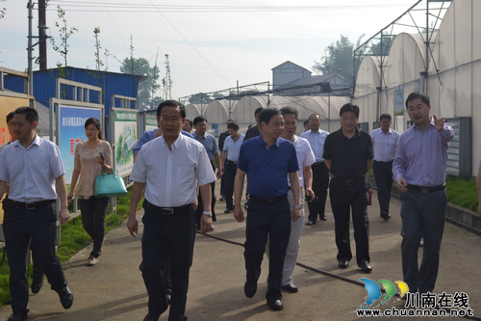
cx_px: 240
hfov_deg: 37.9
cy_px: 160
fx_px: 701
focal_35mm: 52
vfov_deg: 25.7
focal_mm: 35
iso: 100
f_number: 10
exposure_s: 1/200
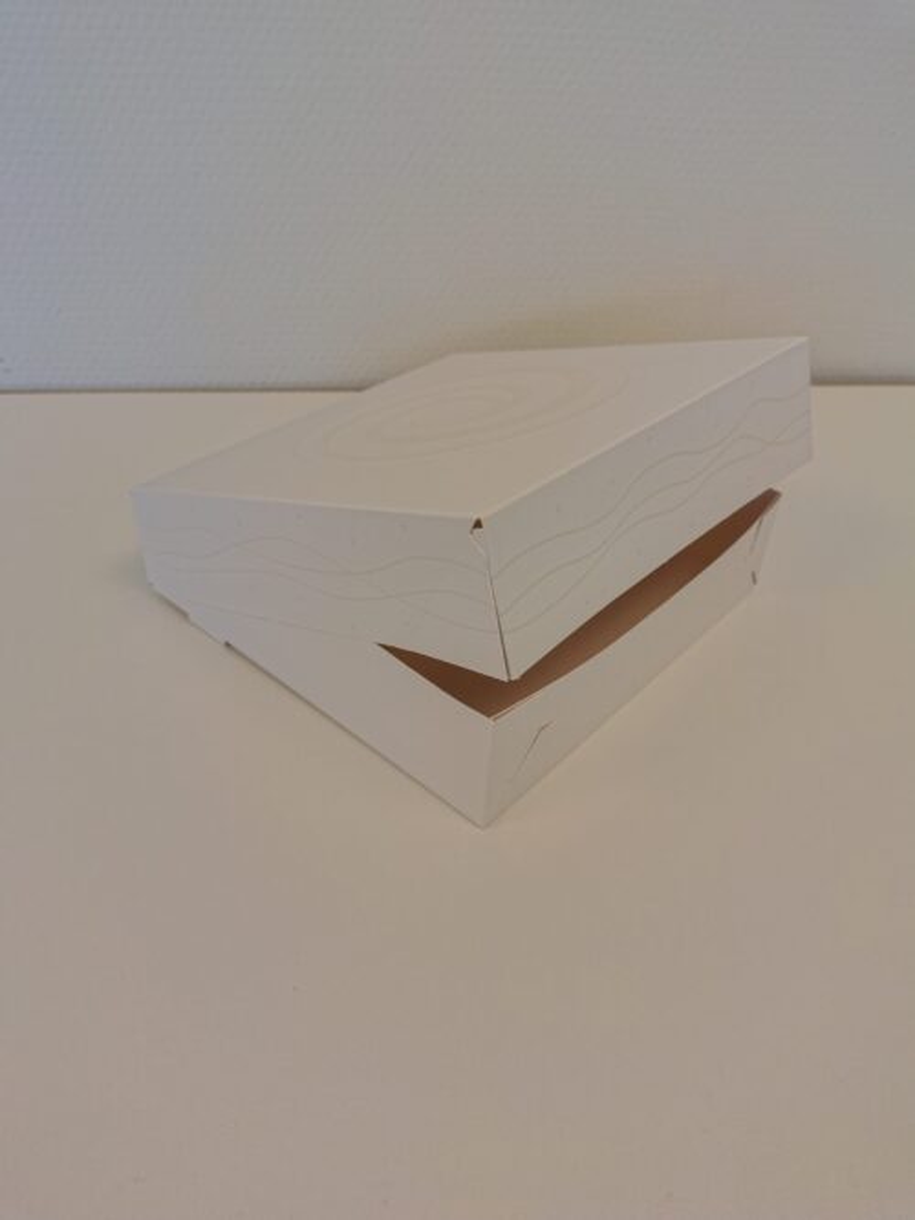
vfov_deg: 69.4
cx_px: 458
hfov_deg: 54.9
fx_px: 881
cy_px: 610
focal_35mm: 25
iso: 143
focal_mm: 4.71
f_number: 1.7
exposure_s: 1/115
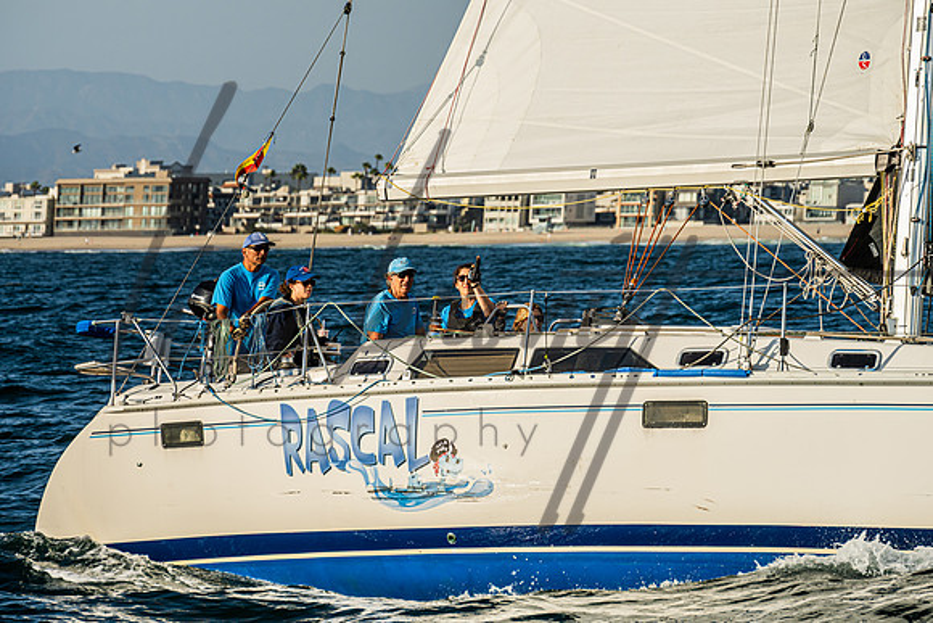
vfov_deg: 7.3
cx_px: 469
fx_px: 4908
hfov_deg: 10.9
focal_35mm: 189
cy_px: 237
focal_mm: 150
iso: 100
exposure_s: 1/1250
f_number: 6.3
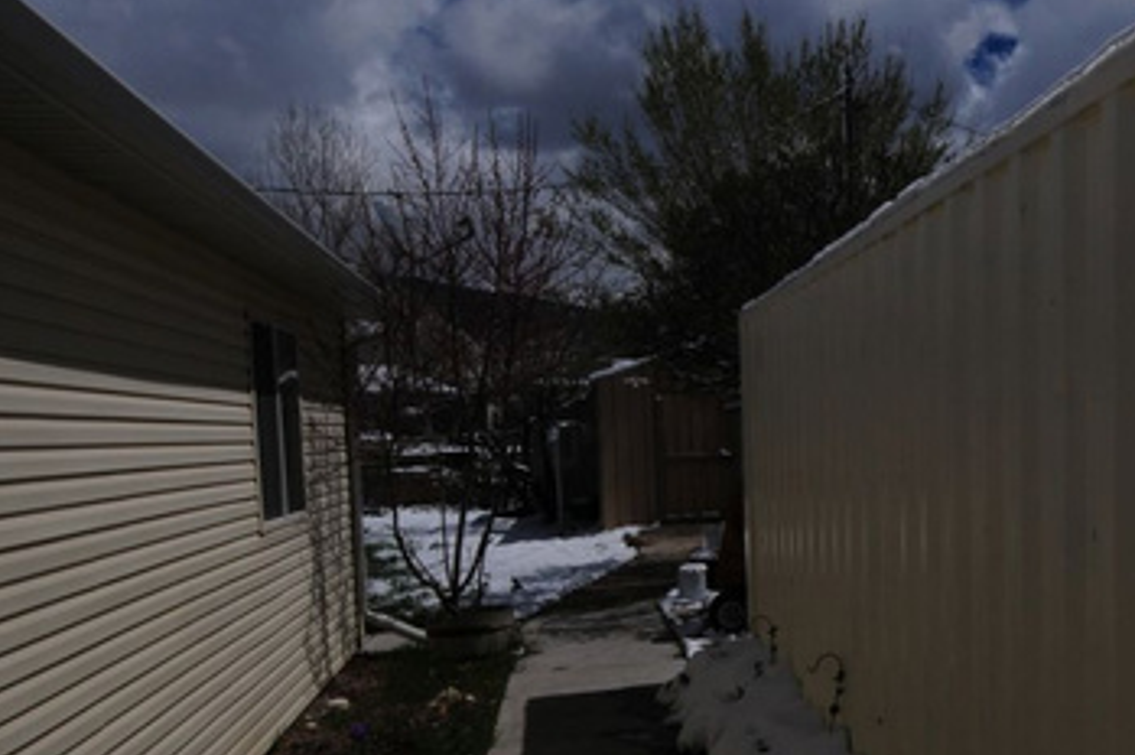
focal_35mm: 33
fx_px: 1039
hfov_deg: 50.6
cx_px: 1028
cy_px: 509
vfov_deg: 39.4
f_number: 16
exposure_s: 1/1000
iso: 200
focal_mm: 12
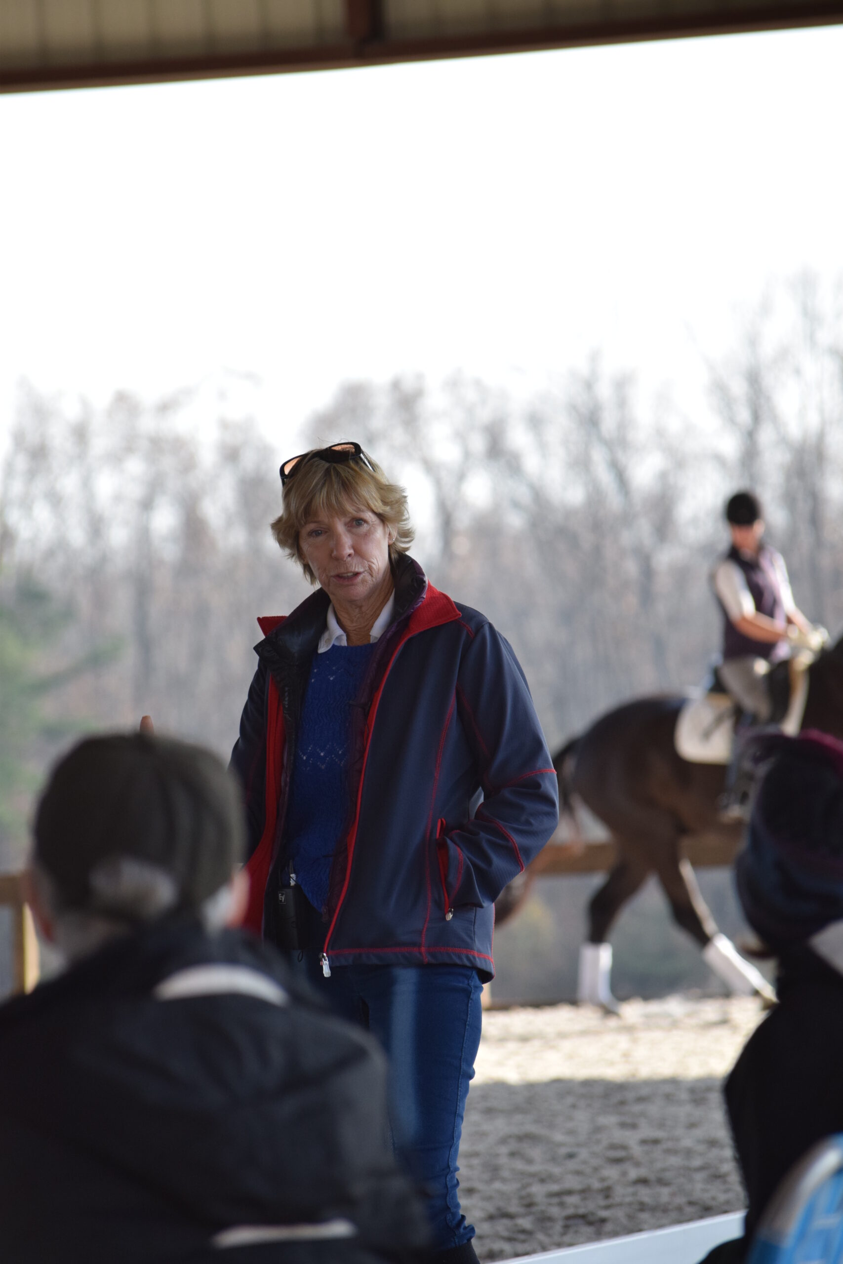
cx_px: 422
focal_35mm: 232
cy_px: 632
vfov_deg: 8.9
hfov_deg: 5.9
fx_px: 8165
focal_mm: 155
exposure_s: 1/1000
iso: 640
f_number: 5
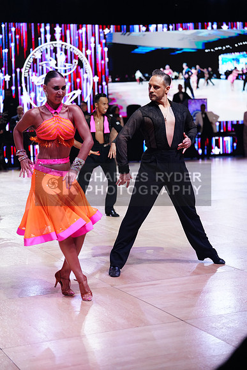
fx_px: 720
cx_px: 124
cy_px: 185
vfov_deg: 28.8
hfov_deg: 19.5
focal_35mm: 70
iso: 2000
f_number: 2.8
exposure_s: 1/640
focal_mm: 70
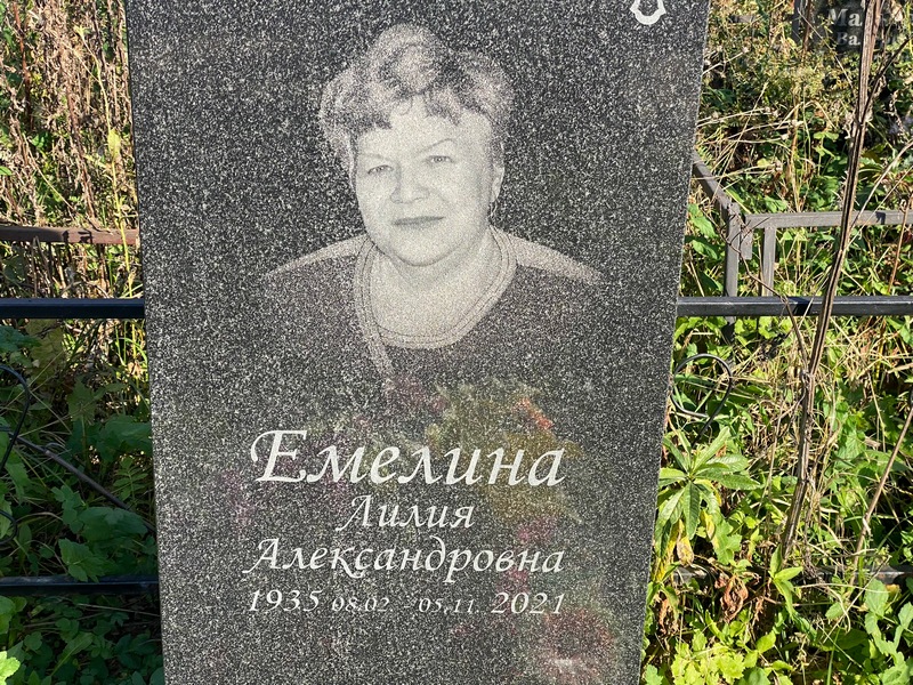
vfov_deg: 28.0
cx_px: 456
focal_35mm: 52
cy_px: 342
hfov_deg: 36.8
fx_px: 1372
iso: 20
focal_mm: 6
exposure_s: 1/648
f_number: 2
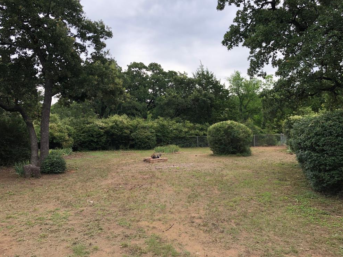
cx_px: 175
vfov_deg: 48.2
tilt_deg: +1.8
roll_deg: +1.1
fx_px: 287
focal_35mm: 29
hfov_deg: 61.6
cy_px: 127
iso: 20
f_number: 1.8
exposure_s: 1/771
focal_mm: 4
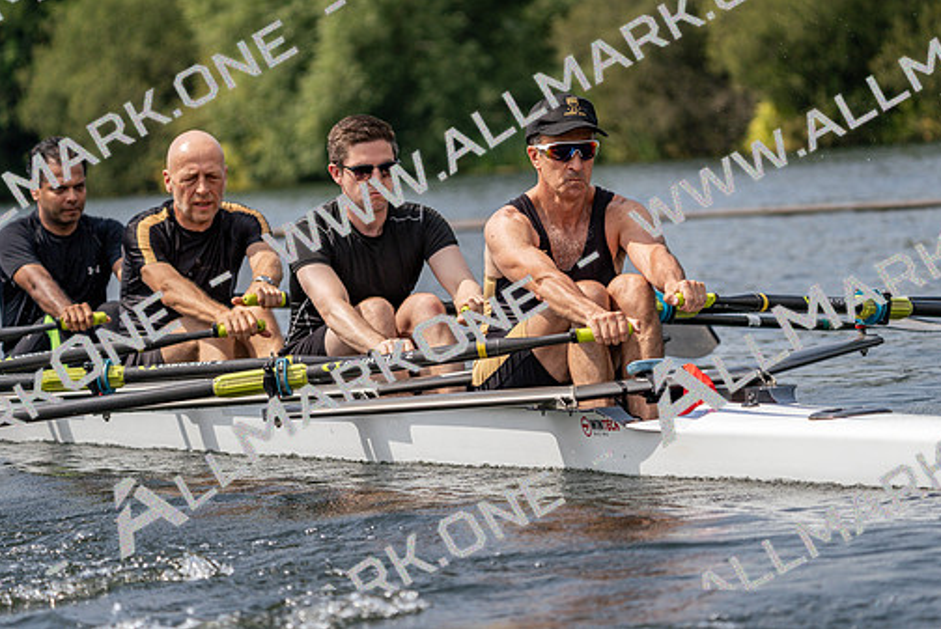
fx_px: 6017
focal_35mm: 230
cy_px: 270
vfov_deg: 6.0
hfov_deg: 8.9
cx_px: 493
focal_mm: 200
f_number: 5.6
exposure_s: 1/1600
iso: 200
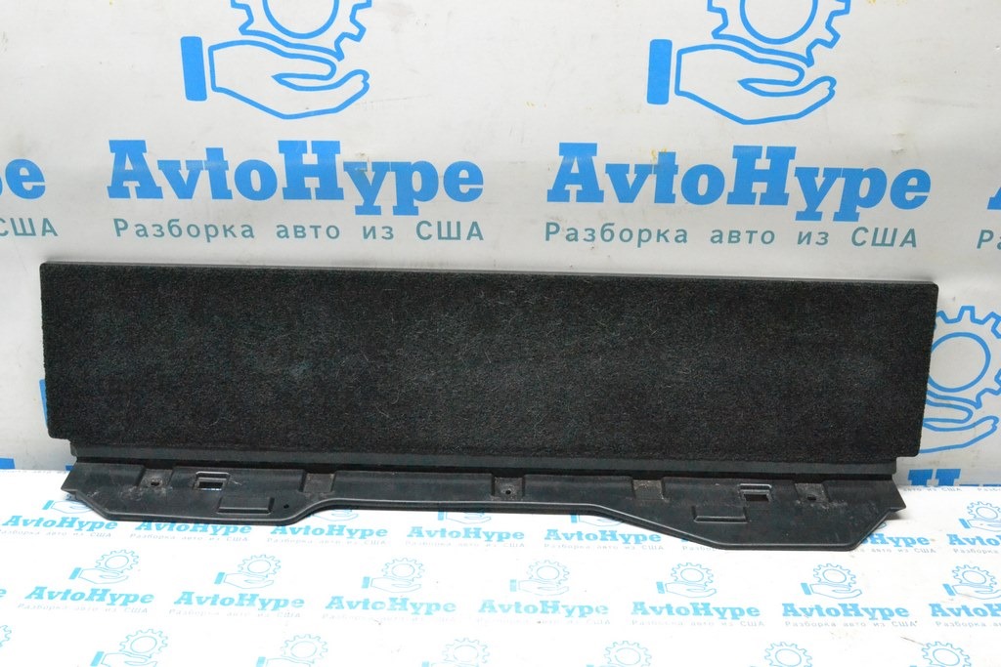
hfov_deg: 53.1
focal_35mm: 36
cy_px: 334
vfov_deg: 36.9
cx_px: 500
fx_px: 1001
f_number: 10
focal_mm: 24
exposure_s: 1/125
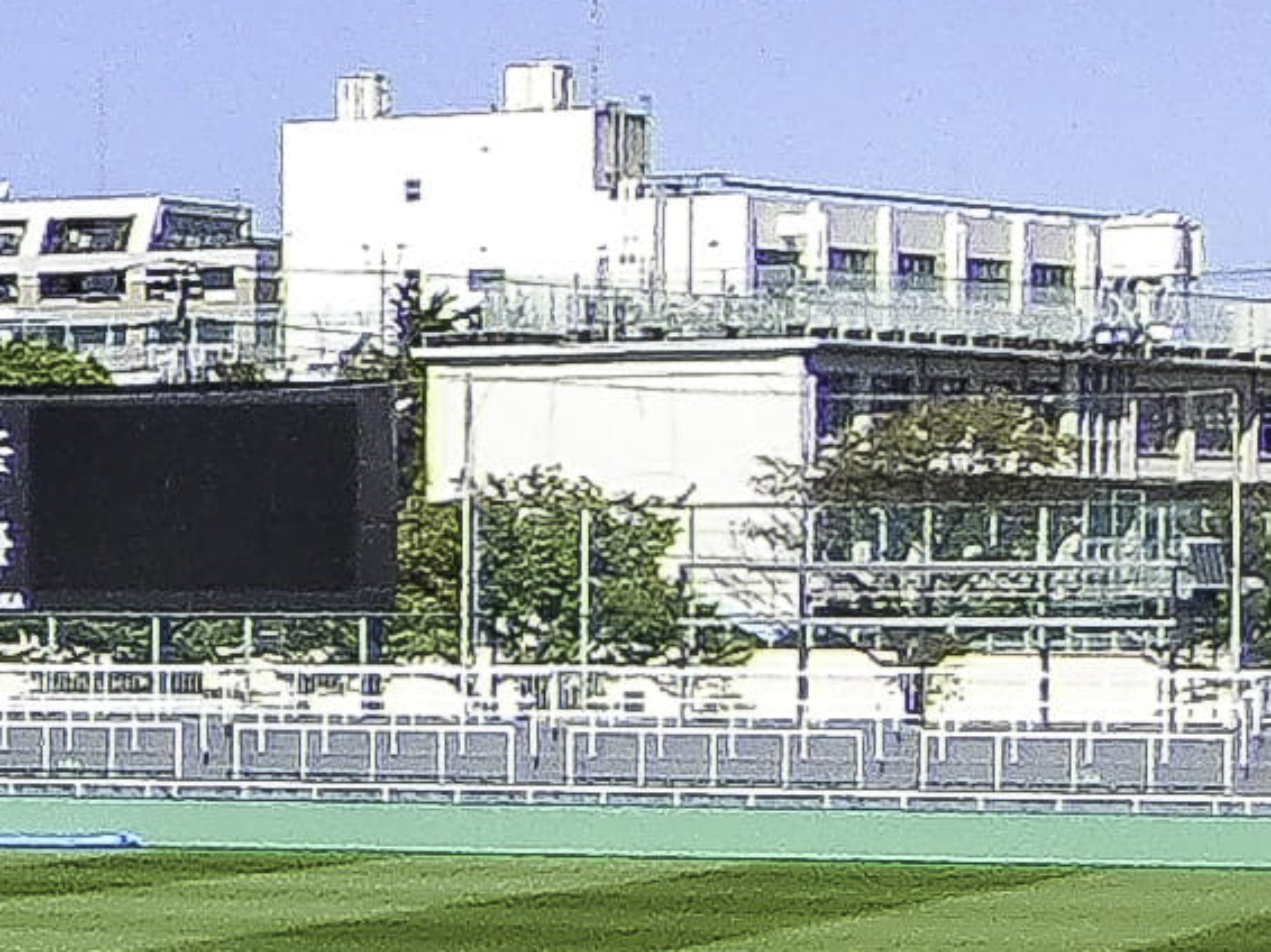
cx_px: -2333
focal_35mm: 198
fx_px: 7267
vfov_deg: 7.5
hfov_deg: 8.6
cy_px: 790
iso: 64
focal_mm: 4.9
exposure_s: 1/250
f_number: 7
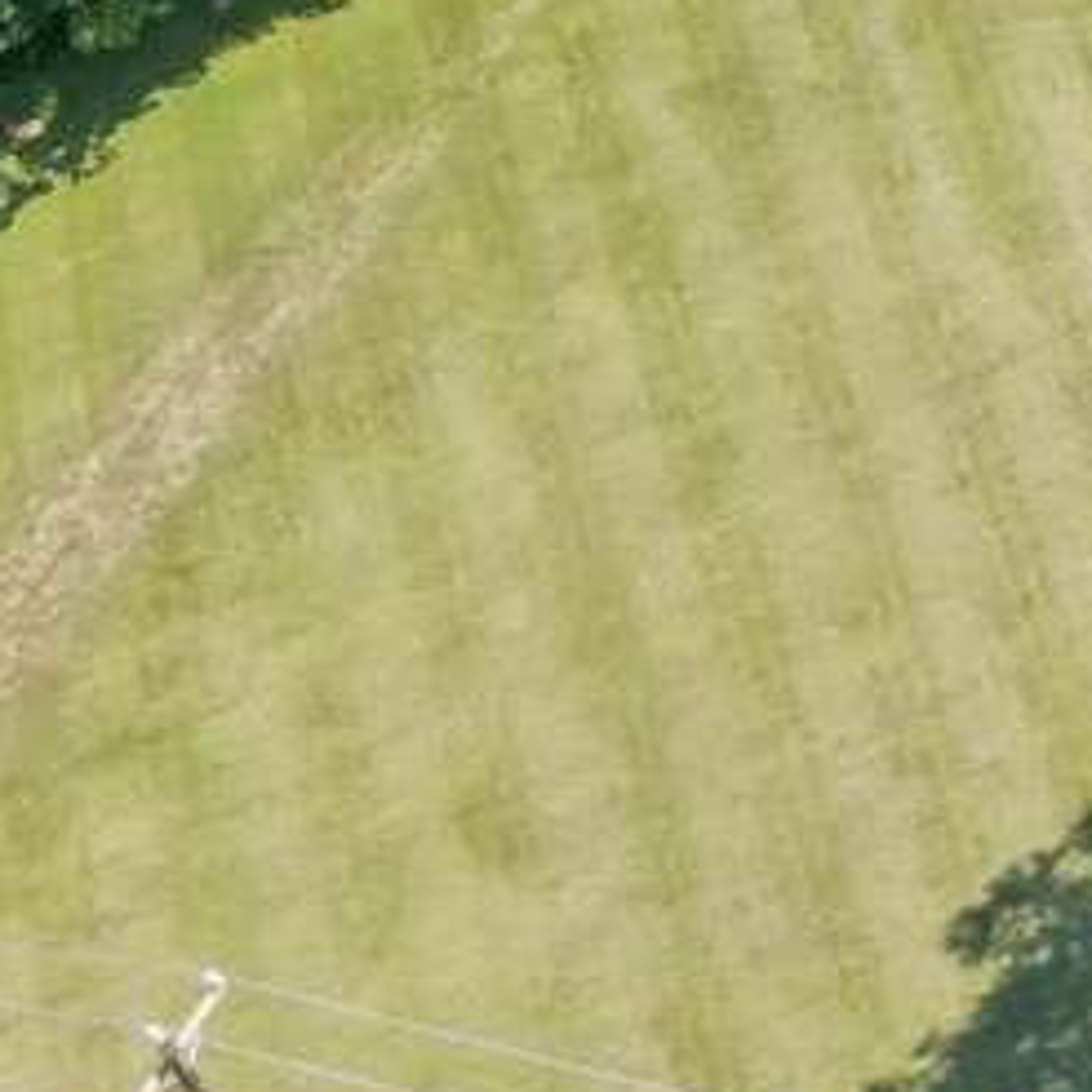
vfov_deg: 13.4
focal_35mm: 124
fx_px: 4426
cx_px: 2686
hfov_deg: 11.4
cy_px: -435
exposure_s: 1/60
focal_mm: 10.3
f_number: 8
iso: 100
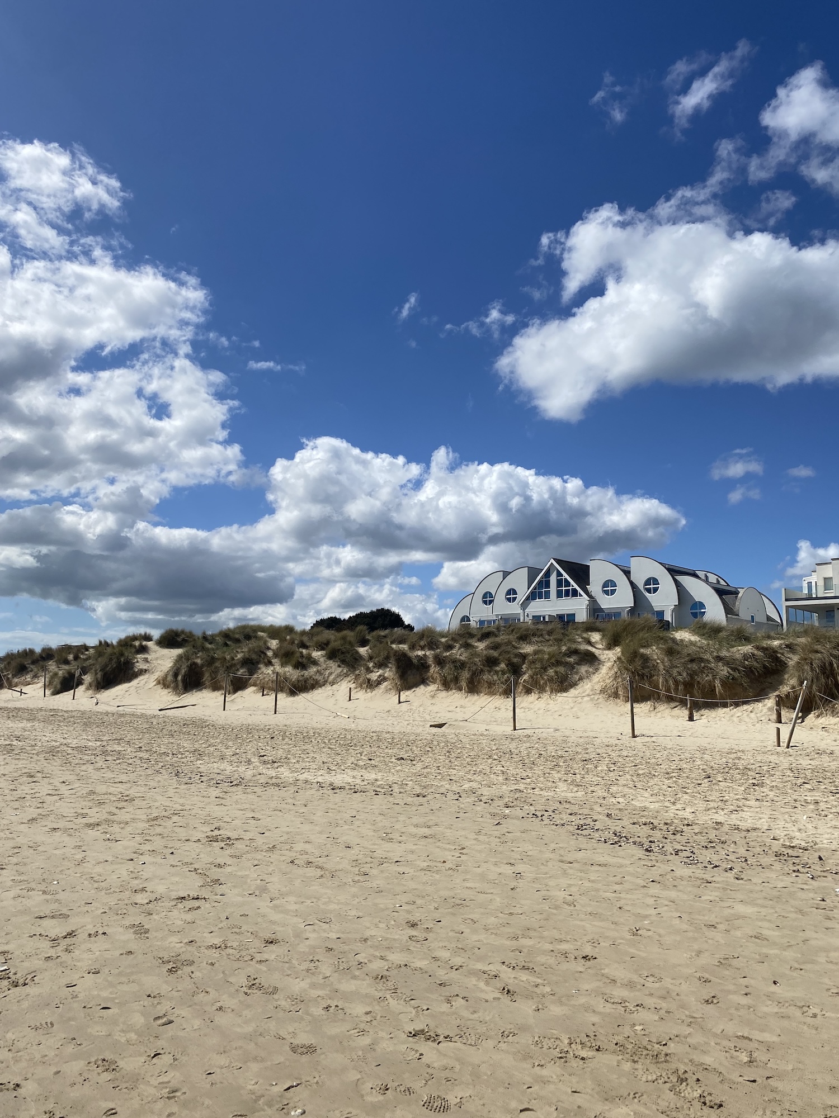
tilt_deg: +8.8
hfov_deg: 53.1
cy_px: 559
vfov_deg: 67.3
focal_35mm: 26
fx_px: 840
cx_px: 420
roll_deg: -2.5
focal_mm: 4.25
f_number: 1.8
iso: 32
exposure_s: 1/7194
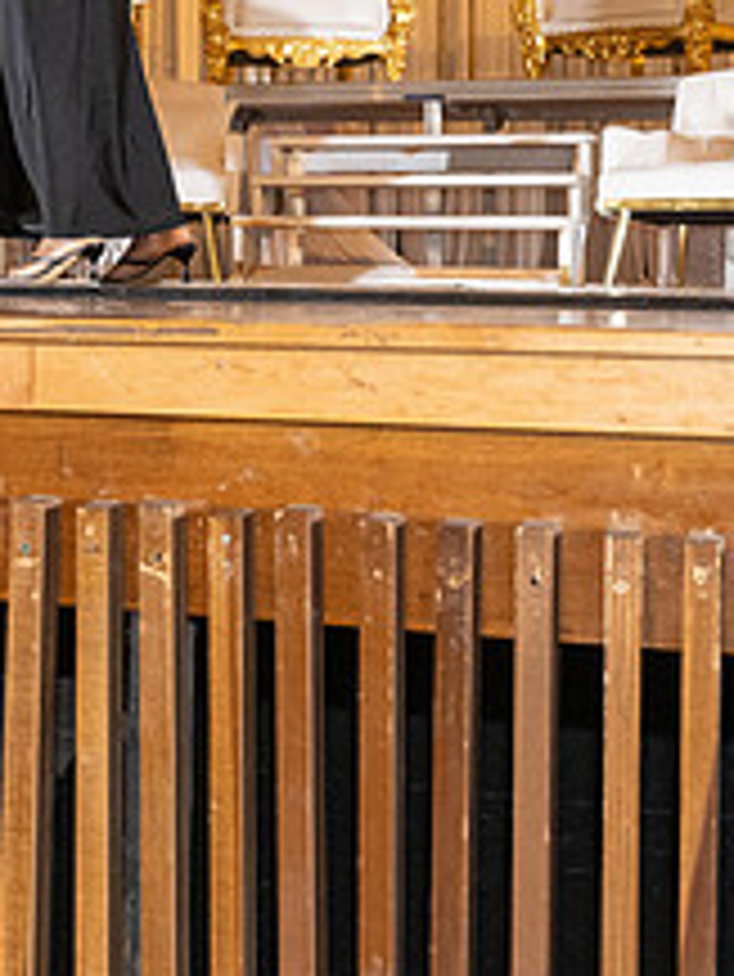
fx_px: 2288
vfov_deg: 23.6
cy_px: 137
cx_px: 27
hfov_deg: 17.8
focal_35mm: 81
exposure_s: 1/200
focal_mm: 31.5
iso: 3200
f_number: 5.6
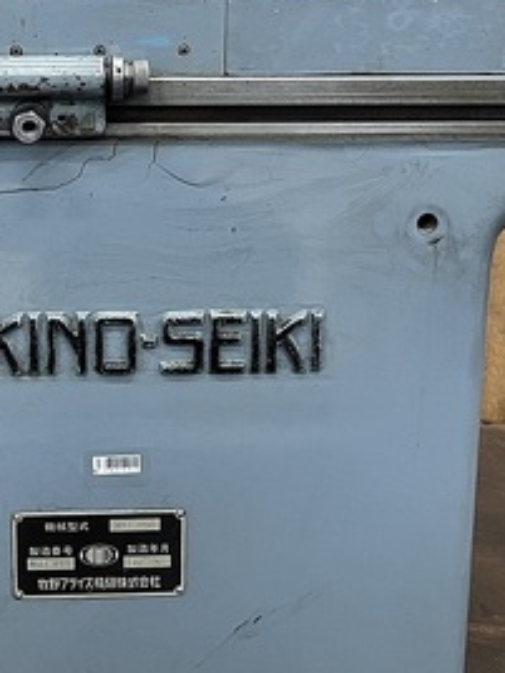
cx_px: 83
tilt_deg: -11.6
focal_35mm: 62
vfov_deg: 30.1
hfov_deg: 23.2
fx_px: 1206
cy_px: 90
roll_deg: +0.3
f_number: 1.6
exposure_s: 1/60
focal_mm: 5.1
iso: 320
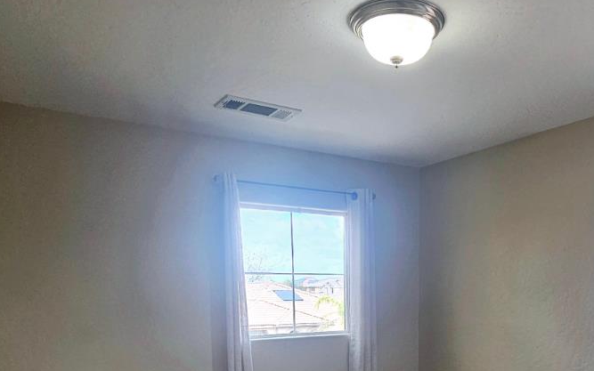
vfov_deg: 36.3
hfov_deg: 60.0
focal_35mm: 31
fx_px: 502
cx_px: 388
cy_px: 376
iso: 50
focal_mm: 2.2
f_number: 2.2
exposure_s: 1/125
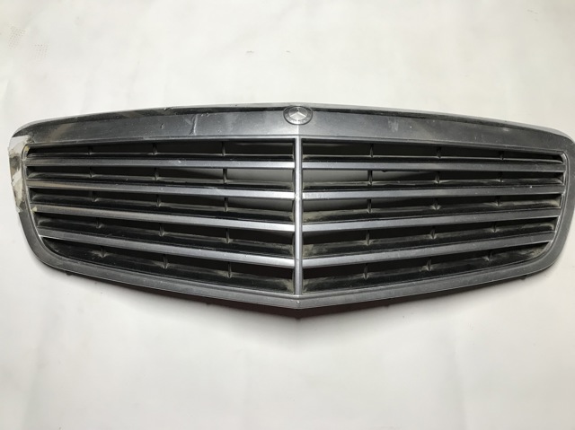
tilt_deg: -66.1
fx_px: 465
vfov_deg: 49.7
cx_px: 288
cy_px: 215
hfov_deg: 63.5
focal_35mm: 28
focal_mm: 3.99
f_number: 1.8
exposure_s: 1/33
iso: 32
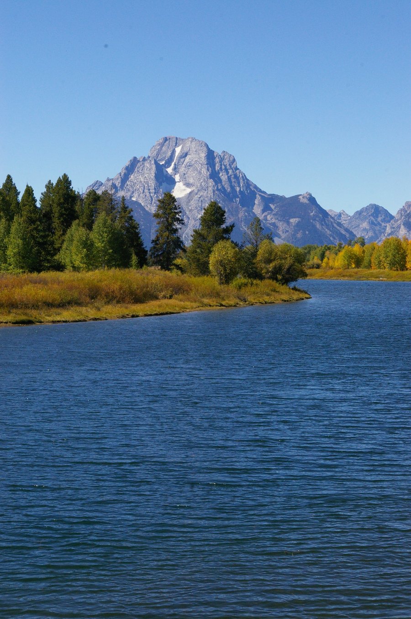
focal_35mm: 82
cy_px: 310
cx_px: 206
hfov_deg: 16.5
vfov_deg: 24.6
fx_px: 1416
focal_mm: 55
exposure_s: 1/500
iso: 800
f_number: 16
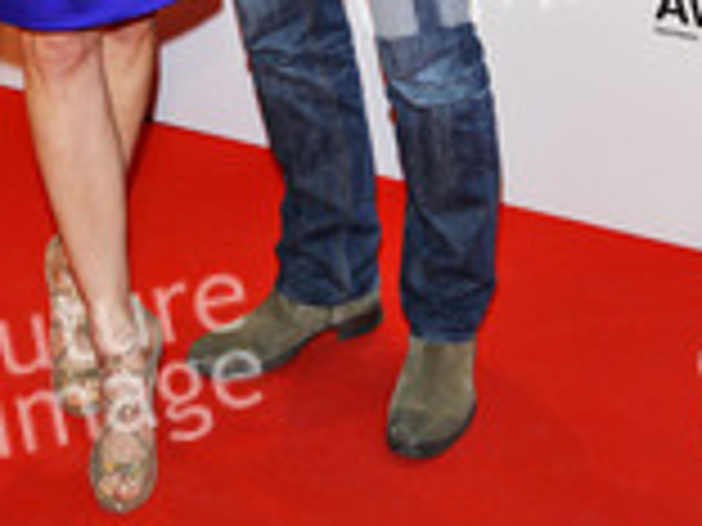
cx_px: 164
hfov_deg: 20.7
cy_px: -292
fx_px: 1906
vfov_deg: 14.5
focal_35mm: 94
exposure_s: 1/250
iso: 800
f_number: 6.3
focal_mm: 38
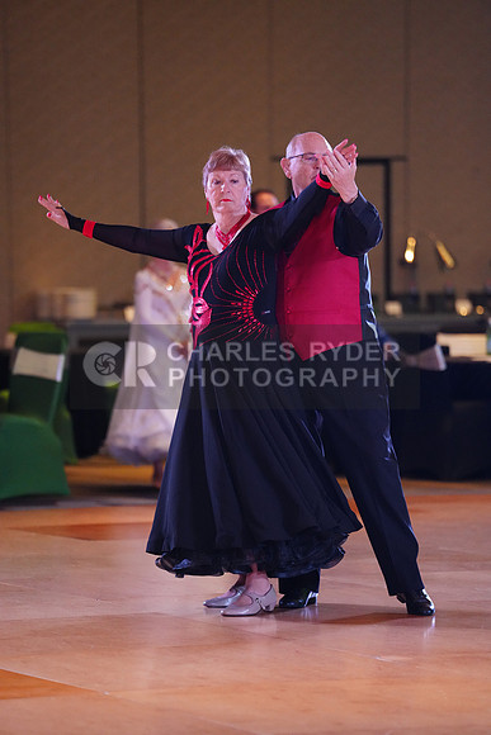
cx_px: 246
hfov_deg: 6.9
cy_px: 368
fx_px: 4089
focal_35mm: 200
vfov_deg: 10.3
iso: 5000
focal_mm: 200
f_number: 2.8
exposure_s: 1/400
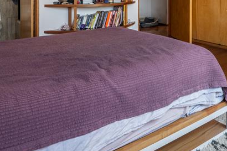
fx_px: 260
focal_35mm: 41
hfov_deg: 44.2
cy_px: -19
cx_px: 191
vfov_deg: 29.0
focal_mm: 11
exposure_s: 1/125
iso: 100
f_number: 8
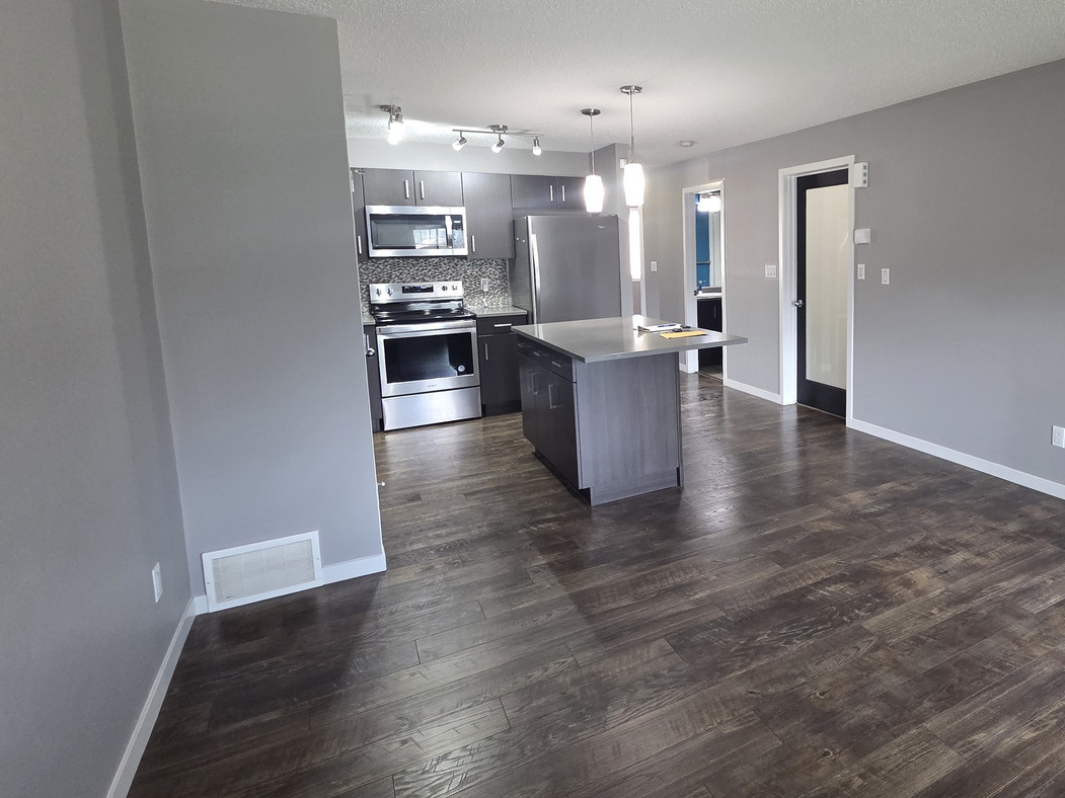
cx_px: 711
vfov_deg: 68.2
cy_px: 330
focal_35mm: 19
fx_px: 584
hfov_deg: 81.8
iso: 400
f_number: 2.2
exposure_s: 1/60
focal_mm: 2.2
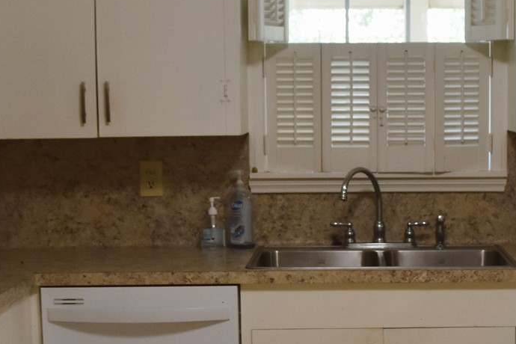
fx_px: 1218
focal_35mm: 85
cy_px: 279
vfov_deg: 16.0
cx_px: 340
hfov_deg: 23.8
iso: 800
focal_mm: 18
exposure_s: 1/60
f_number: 3.5
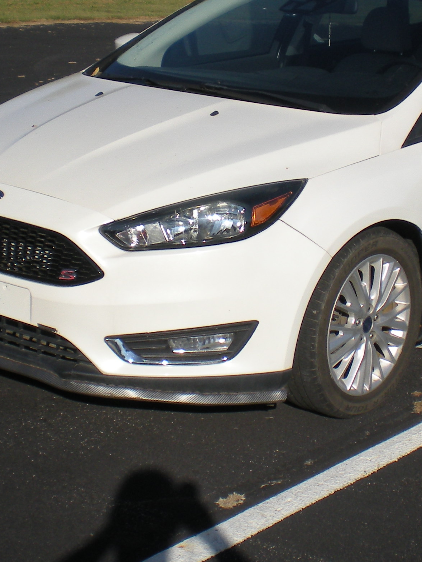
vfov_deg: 24.7
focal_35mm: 79
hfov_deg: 18.6
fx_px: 1284
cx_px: 299
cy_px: 253
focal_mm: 6.3
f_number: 4.6
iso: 64
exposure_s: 1/882
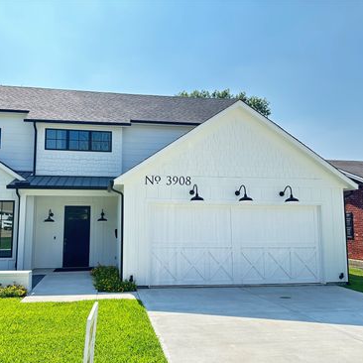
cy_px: 185
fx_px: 344
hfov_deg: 55.3
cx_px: 150
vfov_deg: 55.6
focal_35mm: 29
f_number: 1.78
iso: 80
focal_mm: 6.86
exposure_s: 1/1562
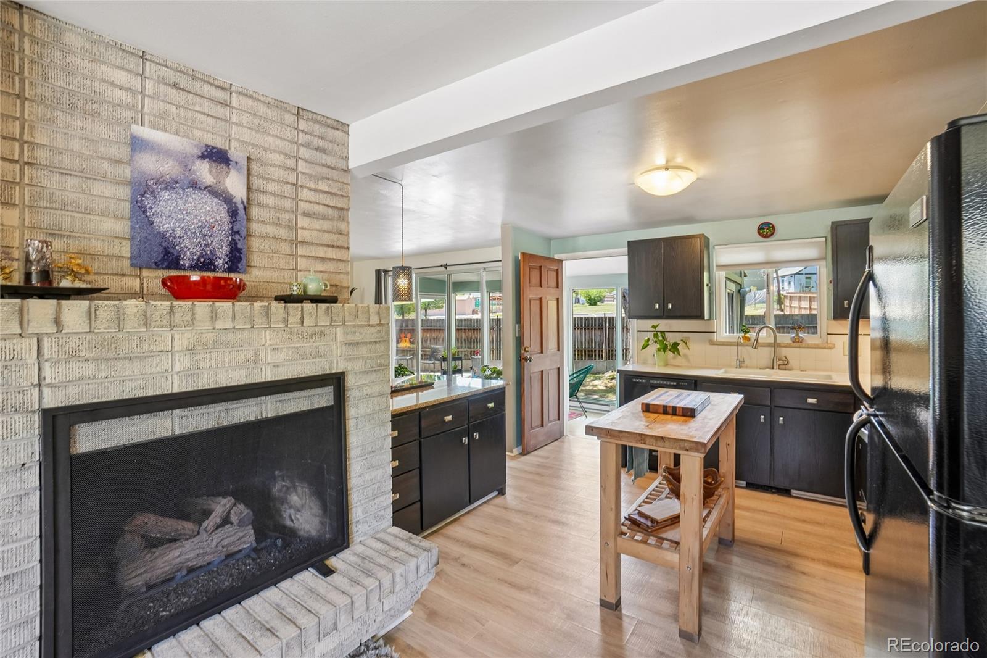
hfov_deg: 100.4
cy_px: 329
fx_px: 411
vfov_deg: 77.3
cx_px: 494
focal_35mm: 15
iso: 400
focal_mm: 10
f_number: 8
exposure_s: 1/15
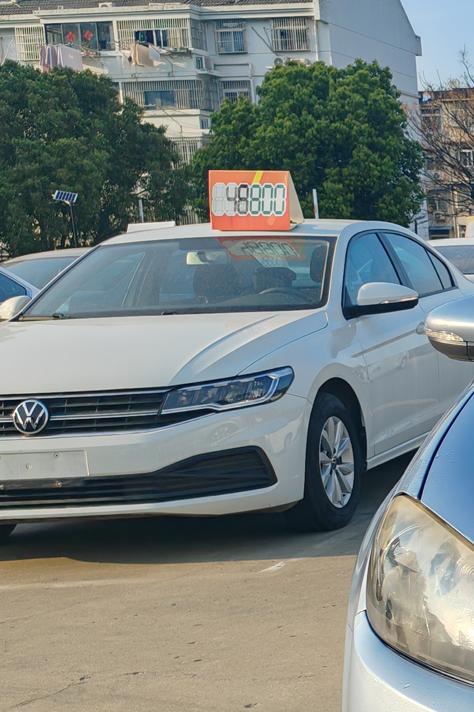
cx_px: 924
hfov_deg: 14.7
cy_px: 492
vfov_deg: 25.8
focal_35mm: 78
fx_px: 1541
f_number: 1.9
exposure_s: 1/380
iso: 50
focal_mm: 6.12
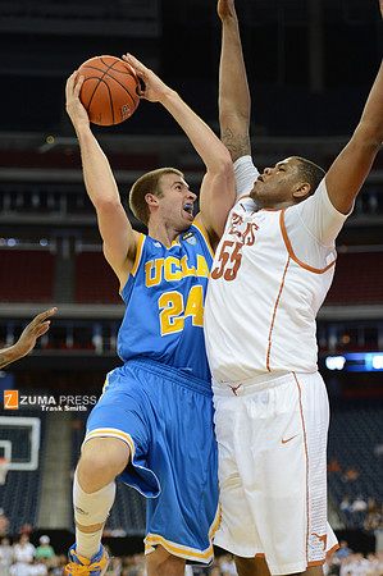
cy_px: 288
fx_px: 1375
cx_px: 192
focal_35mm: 86
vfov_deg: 23.7
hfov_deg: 15.9
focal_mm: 86
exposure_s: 1/1000
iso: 2500
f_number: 2.8
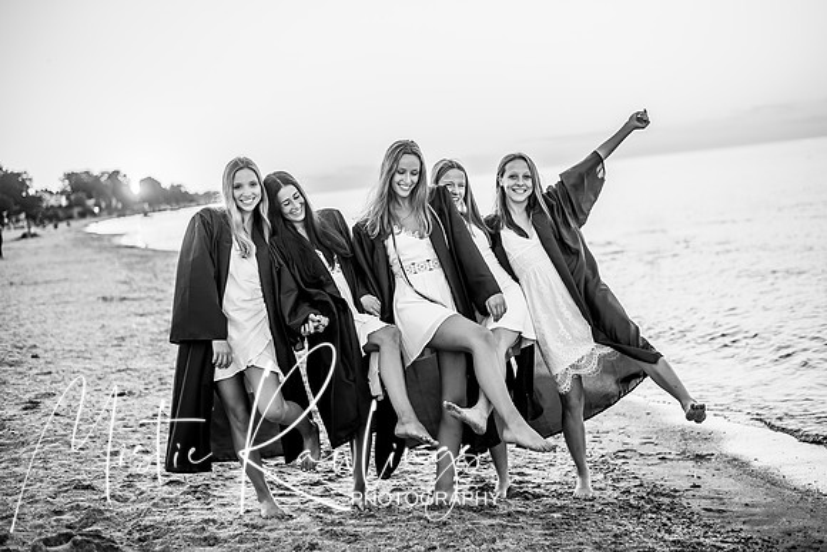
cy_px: 258
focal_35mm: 53
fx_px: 1223
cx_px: 440
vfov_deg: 25.4
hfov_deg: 37.4
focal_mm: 50
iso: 100
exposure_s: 1/640
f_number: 2.2
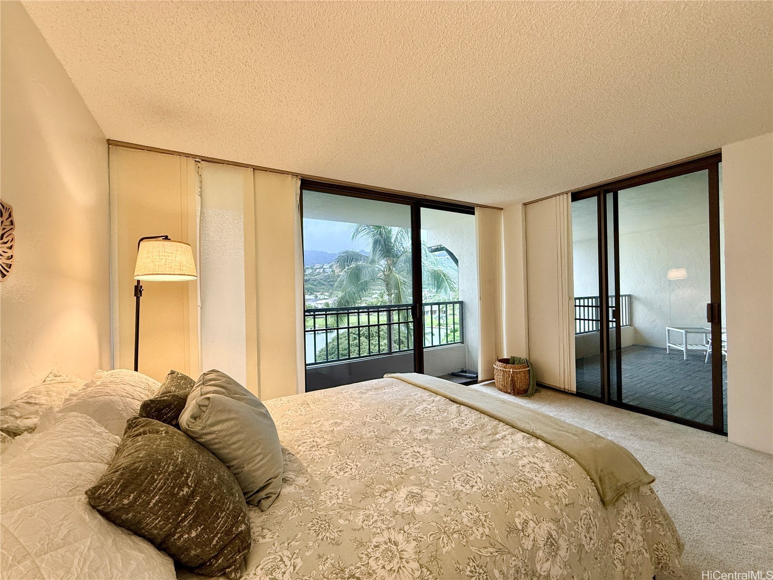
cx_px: 386
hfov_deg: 102.1
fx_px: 313
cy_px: 290
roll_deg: +1.5
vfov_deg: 85.7
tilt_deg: -0.2
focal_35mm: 14
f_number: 2.2
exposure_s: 1/60
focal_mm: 2.22
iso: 200
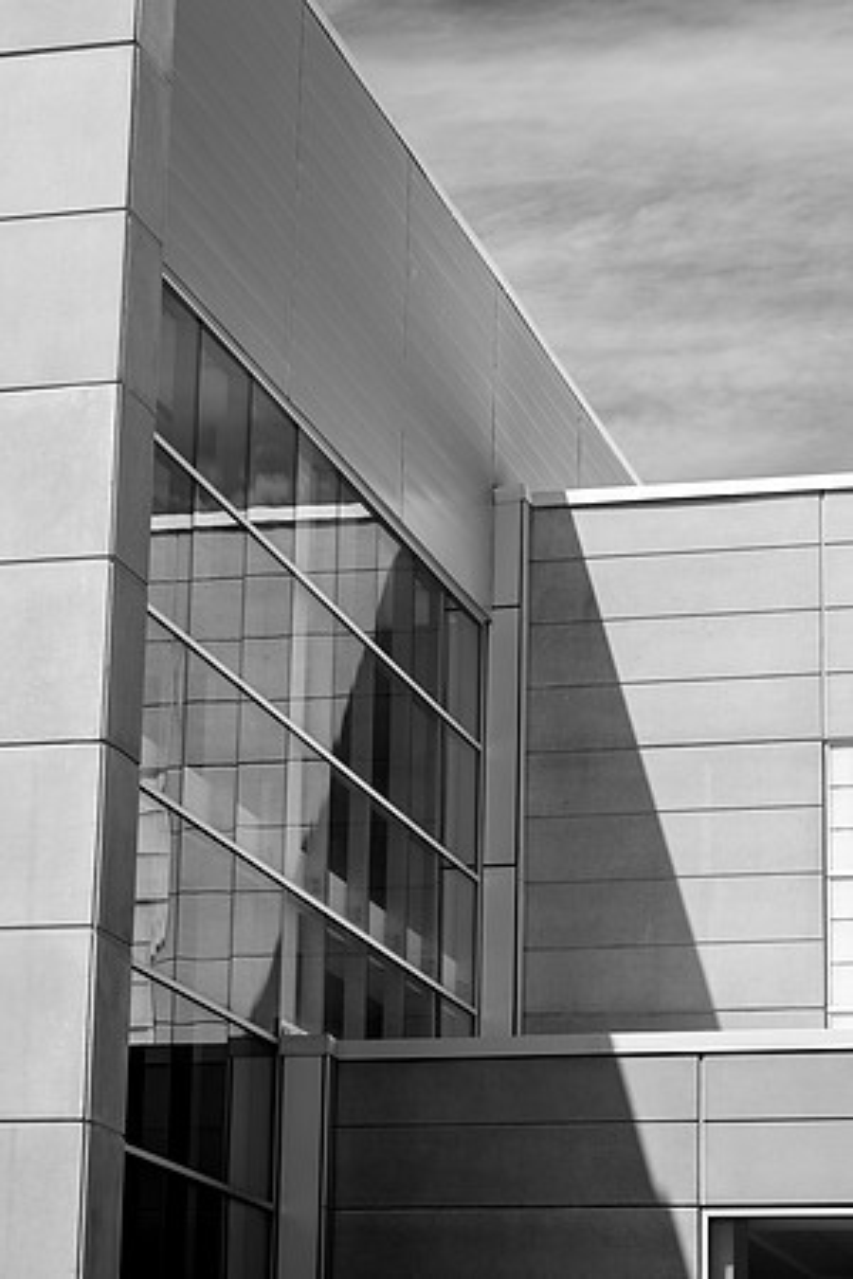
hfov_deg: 13.0
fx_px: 3732
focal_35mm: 105
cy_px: 640
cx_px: 426
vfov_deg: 19.5
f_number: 8
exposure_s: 1/200
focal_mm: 105
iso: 100
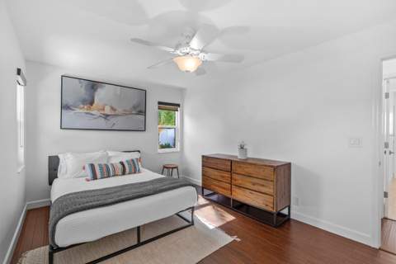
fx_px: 176
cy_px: 132
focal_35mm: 16
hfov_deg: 96.7
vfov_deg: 73.7
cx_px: 198
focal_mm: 16
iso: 400
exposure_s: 1/5
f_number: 8
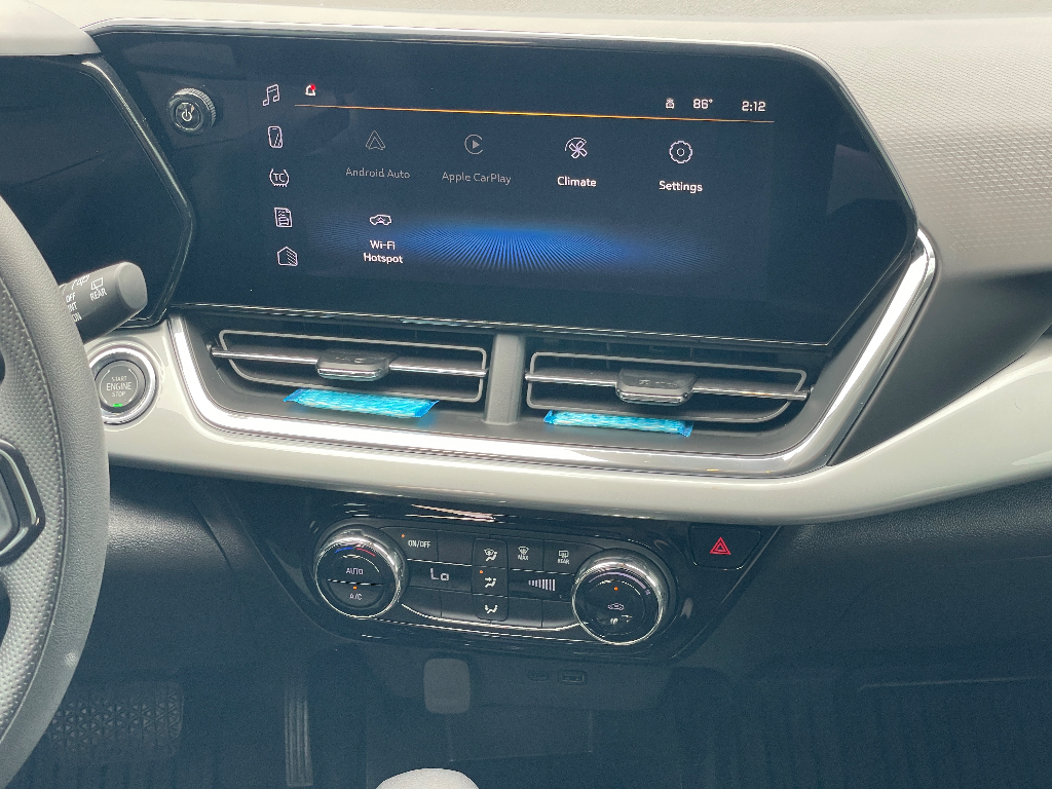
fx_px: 1580
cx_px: 526
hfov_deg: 36.8
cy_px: 394
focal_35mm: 52
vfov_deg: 28.0
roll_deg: +1.8
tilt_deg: -30.1
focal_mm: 6
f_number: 2
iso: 80
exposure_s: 1/99
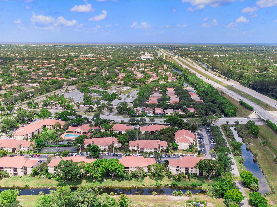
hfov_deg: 50.2
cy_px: 104
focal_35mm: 37
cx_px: 138
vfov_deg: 38.6
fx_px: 296
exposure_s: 1/800
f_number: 3.4
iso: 100
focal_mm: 6.35
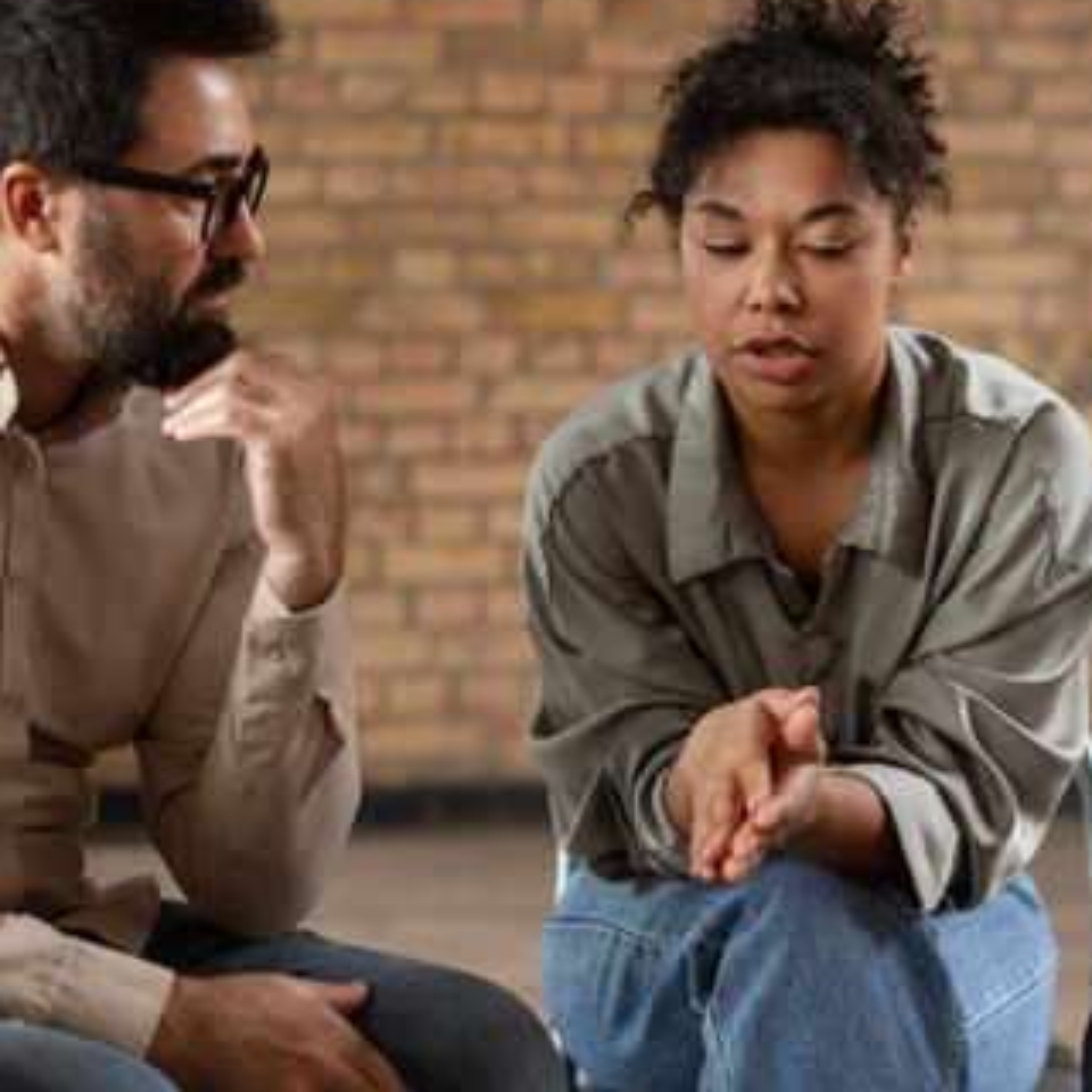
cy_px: 713
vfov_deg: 17.0
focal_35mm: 102
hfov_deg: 17.0
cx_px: 816
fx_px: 3640
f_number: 2
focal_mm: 50
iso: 500
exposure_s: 1/200
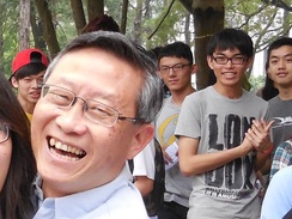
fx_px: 1088
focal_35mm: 129
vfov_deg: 11.4
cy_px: 187
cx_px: -13
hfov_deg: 15.0
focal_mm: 8.1
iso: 400
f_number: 4.2
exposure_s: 1/250
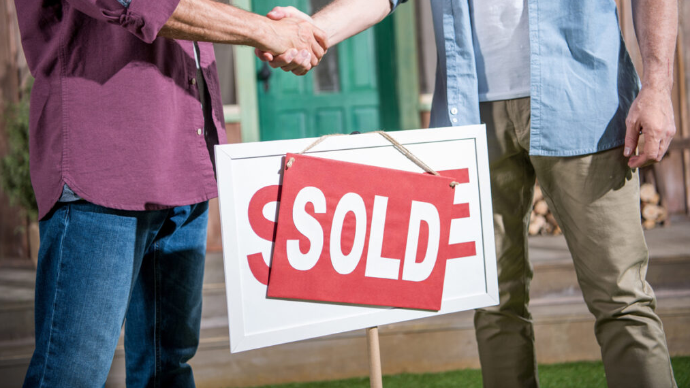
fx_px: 970
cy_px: 164
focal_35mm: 53
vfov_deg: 22.6
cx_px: 347
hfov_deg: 39.2
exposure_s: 1/200
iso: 31
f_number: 2.8
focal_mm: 50
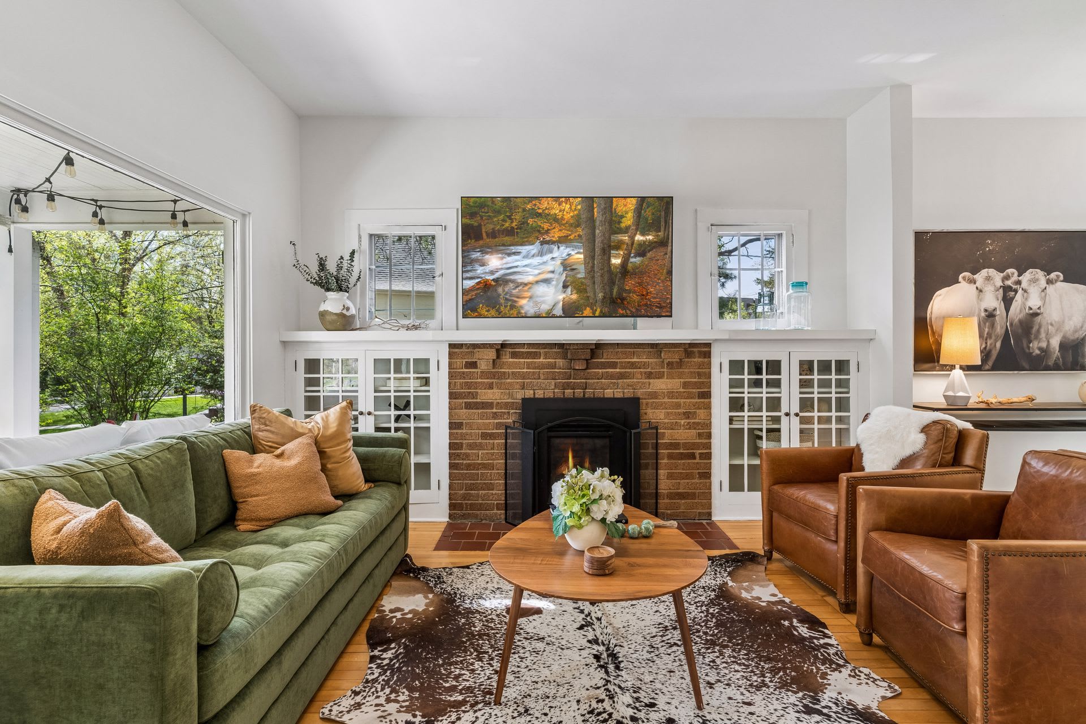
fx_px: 513
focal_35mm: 17
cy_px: 362
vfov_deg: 70.4
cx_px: 543
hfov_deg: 93.3
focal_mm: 17
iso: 400
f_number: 8
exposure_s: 1/25
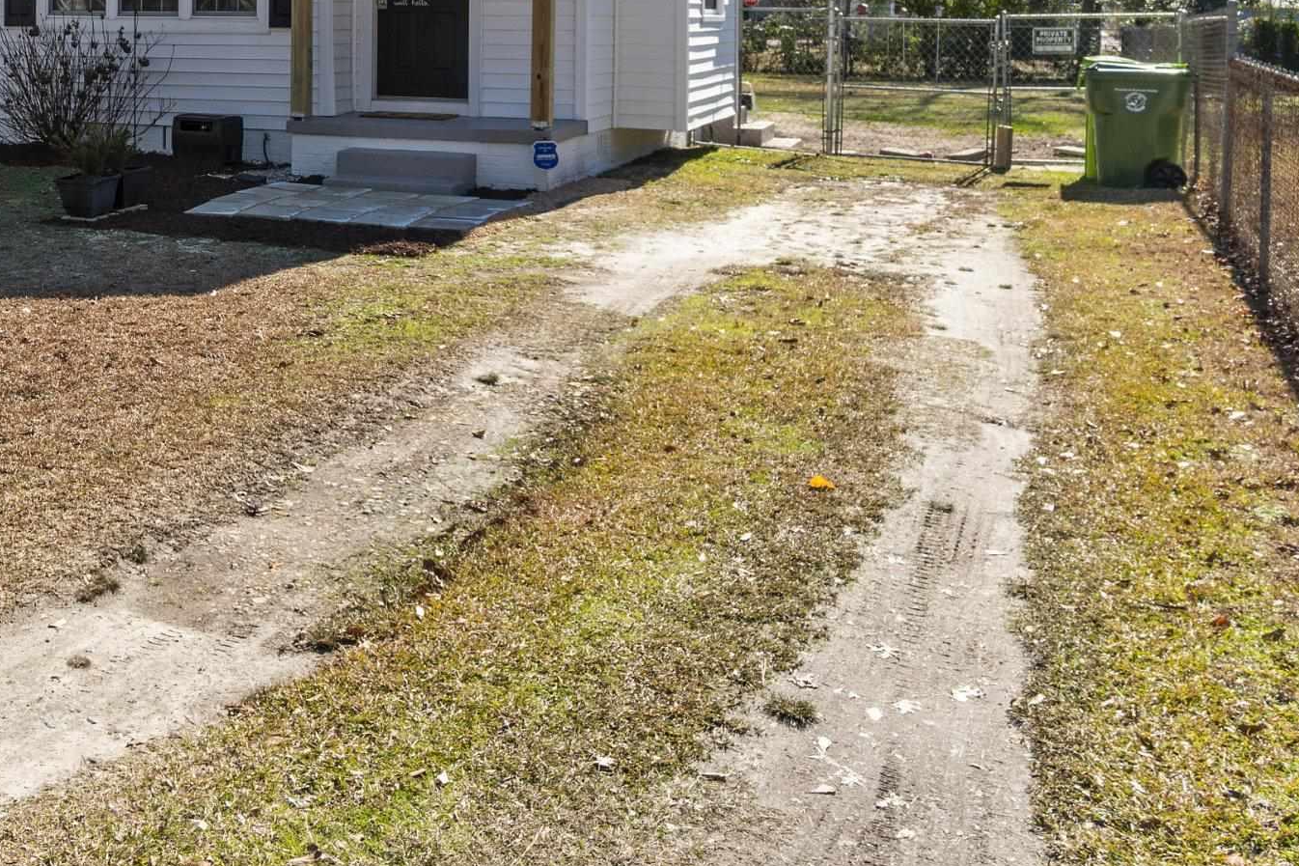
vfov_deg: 32.3
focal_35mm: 39
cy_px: 69
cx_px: 180
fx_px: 1407
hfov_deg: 45.8
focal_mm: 14
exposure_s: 1/400
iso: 250
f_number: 8
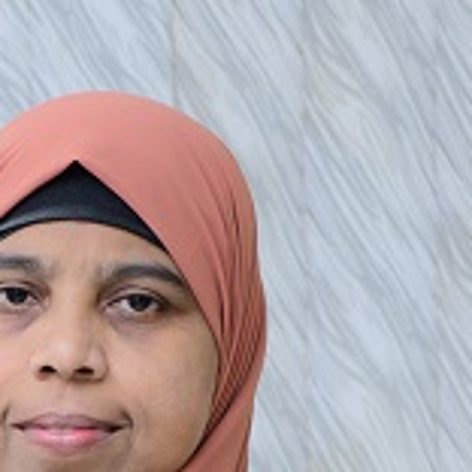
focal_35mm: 294
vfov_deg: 5.9
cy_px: 660
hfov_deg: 6.0
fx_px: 4535
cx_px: 97
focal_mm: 60
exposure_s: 1/125
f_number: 5
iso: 500
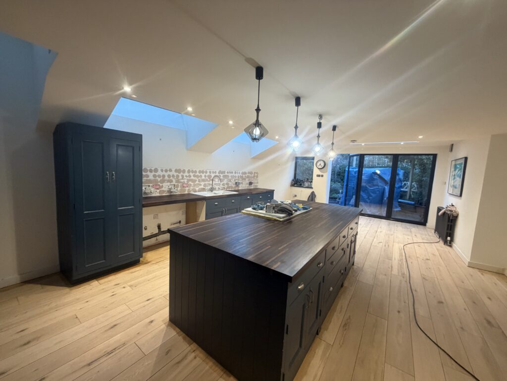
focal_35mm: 14
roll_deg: -3.1
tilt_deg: -5.0
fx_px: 205
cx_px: 254
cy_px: 190
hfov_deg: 102.1
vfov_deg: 85.7
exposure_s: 1/50
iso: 320
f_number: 2.2
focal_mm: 2.22
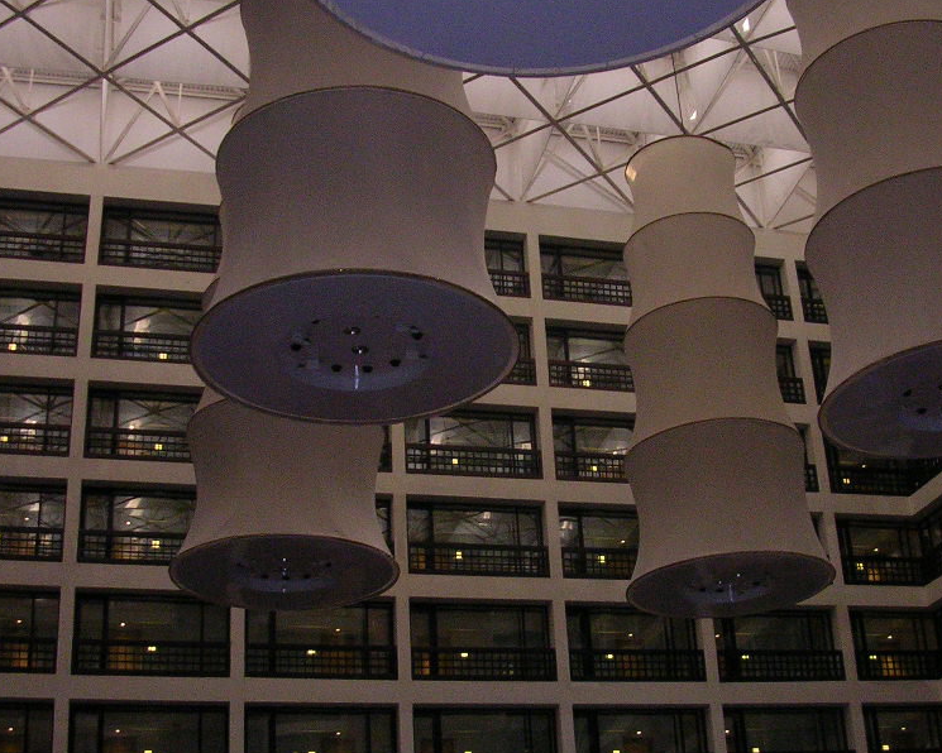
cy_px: 457
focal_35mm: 51
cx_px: 554
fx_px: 1422
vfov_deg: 29.6
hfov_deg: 36.6
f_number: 2.8
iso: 200
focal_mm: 5.8
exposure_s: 1/60.1
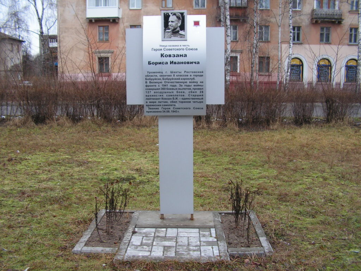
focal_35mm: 36
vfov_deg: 39.7
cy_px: 136
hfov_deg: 51.4
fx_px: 375
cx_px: 180
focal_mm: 6
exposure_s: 1/80
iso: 64
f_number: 3.2
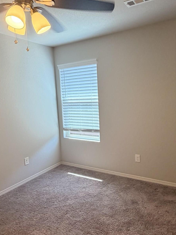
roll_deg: +1.7
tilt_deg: -3.3
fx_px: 183
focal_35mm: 27
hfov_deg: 51.1
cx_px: 102
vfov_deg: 65.3
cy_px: 115
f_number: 2.2
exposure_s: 1/120
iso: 200
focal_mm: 2.22
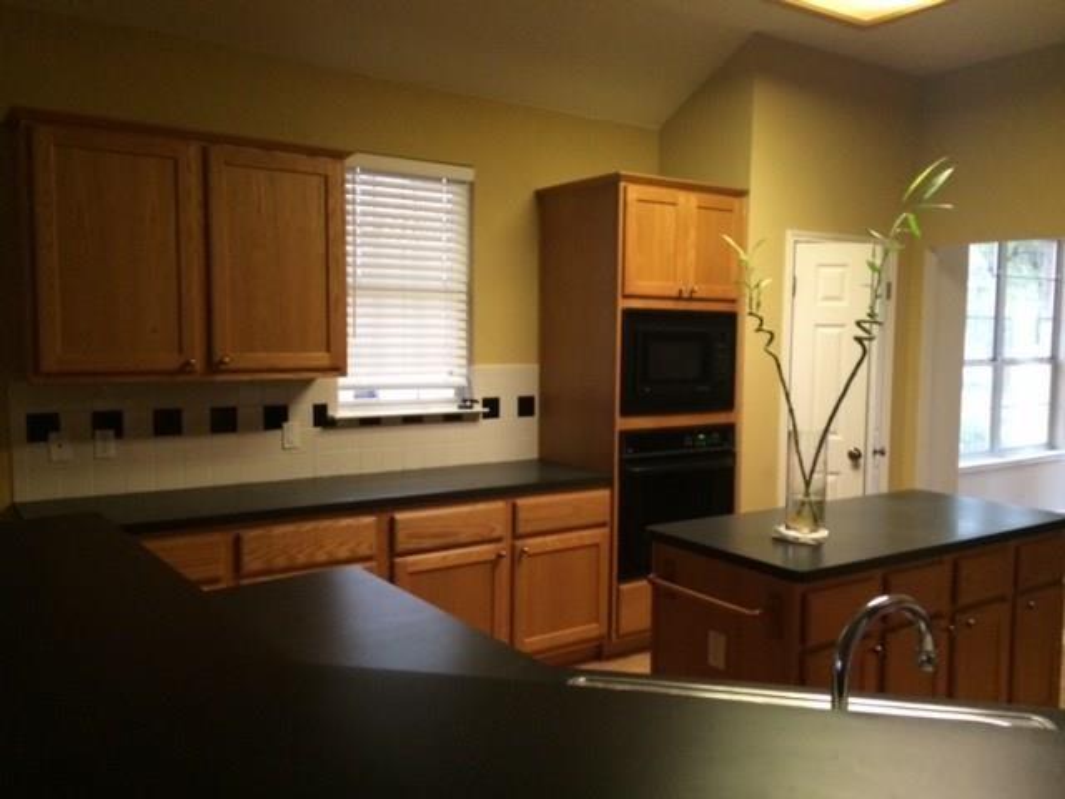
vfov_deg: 48.2
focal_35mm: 29
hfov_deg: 61.7
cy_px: 400
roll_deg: -1.1
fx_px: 892
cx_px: 532
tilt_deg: -4.8
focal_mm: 4.15
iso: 250
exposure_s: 1/30
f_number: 2.2
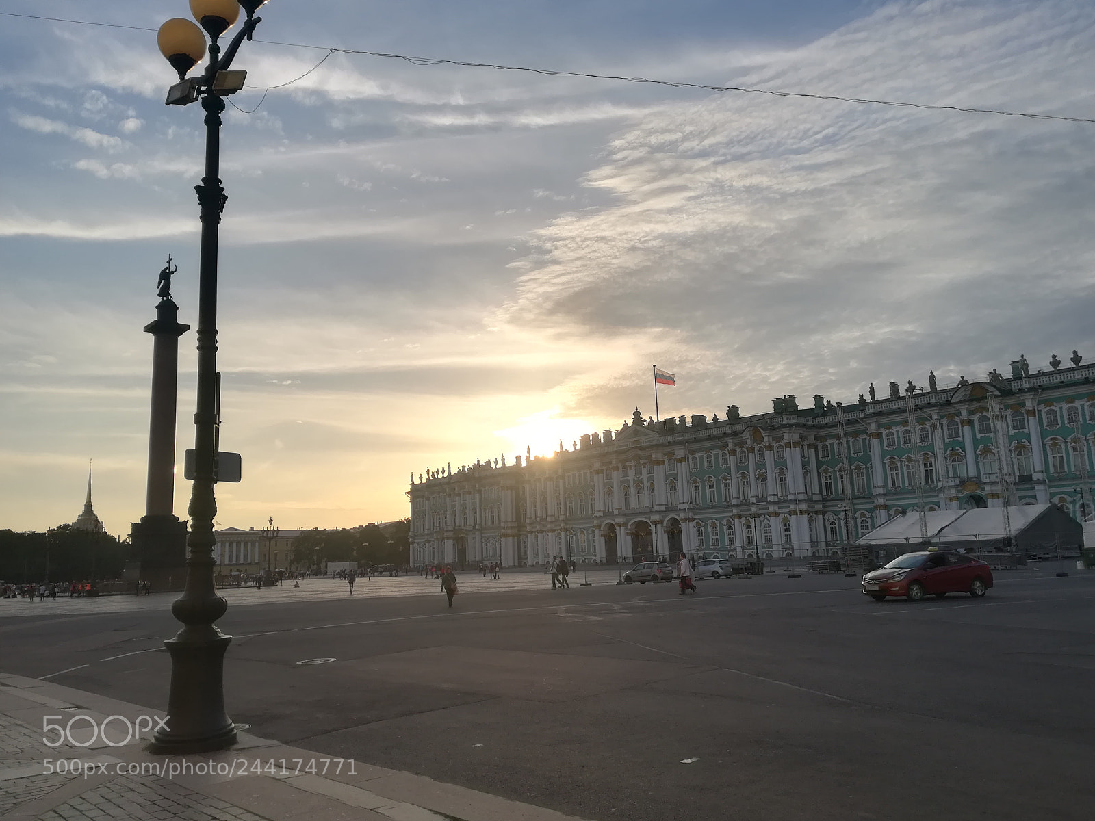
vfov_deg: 53.1
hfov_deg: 67.3
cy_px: 410
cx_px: 548
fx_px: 822
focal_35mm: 26
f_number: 2.2
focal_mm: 3.83
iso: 50
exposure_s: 1/1789
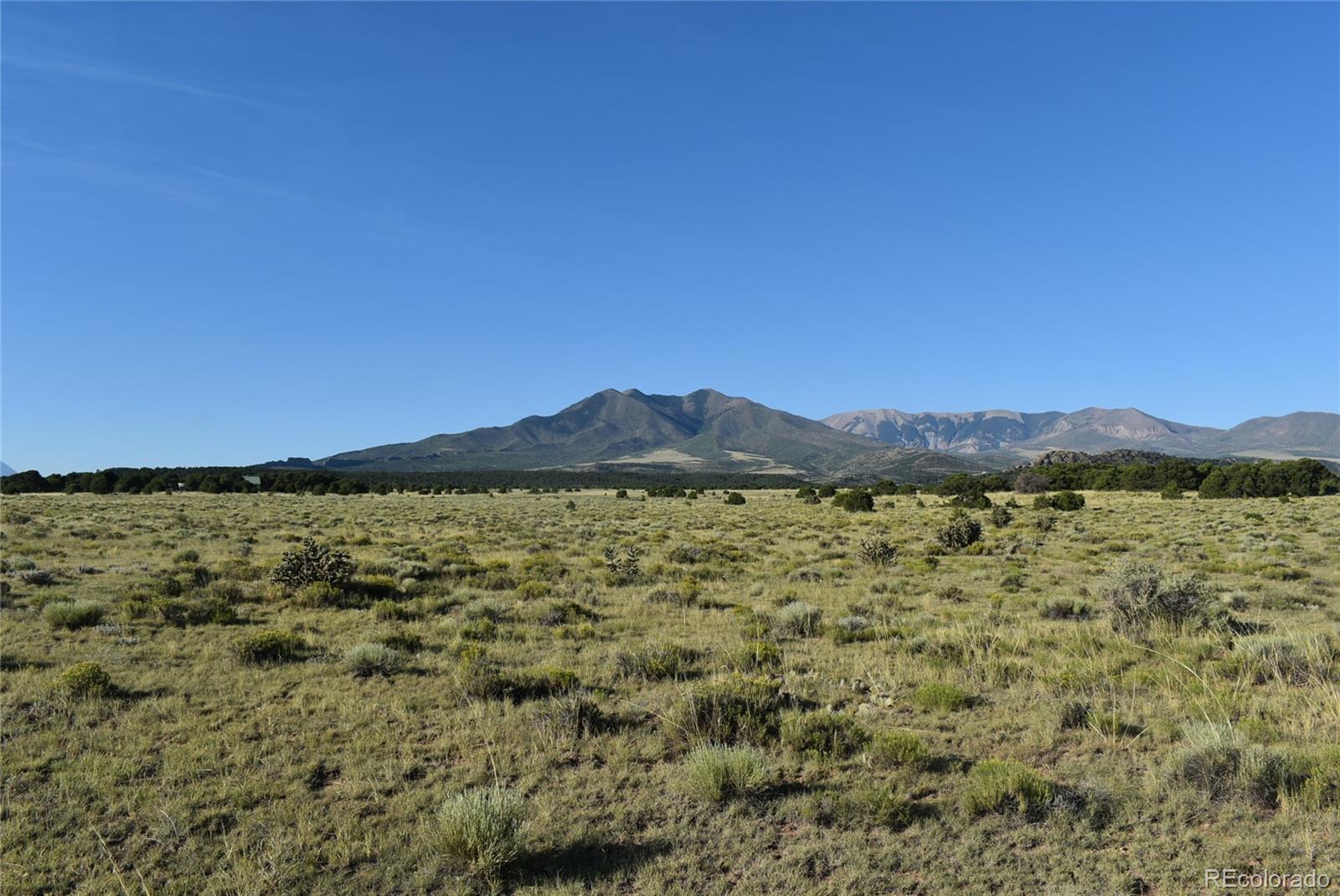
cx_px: 670
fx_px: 1173
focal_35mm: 32
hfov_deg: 59.5
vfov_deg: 41.8
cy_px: 448
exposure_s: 1/320
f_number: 9
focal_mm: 21
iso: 100
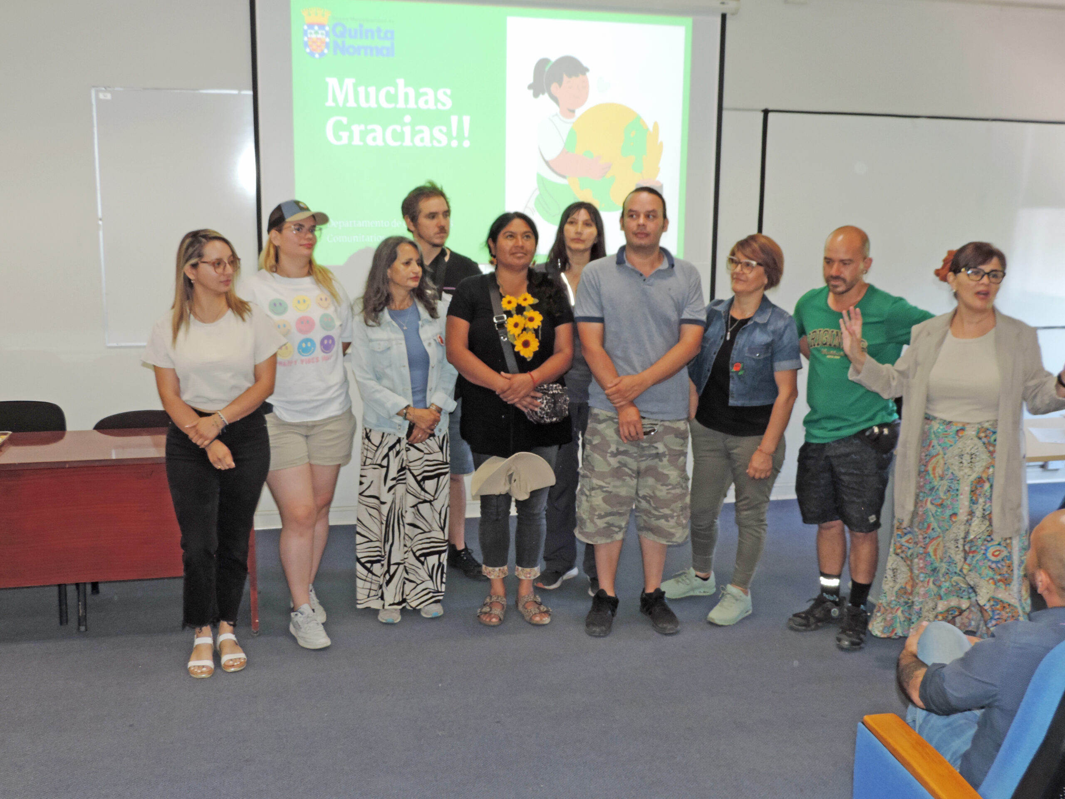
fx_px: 1077
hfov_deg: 52.6
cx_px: 532
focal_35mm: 35
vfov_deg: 40.7
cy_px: 400
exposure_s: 1/30
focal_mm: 6.2
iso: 200
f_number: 3.3
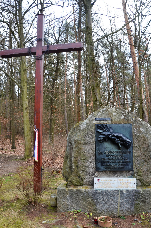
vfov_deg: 67.5
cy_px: 114
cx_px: 76
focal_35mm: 27
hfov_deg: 47.7
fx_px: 171
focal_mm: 18
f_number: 5.6
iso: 400
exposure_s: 1/125
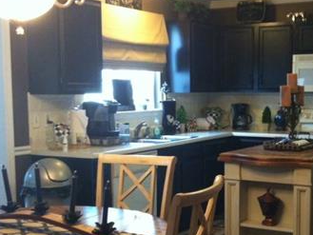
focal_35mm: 68
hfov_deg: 28.3
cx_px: 221
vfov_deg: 21.6
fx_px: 615
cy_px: 154
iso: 200
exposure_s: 1/15
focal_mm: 3.85
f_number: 2.8
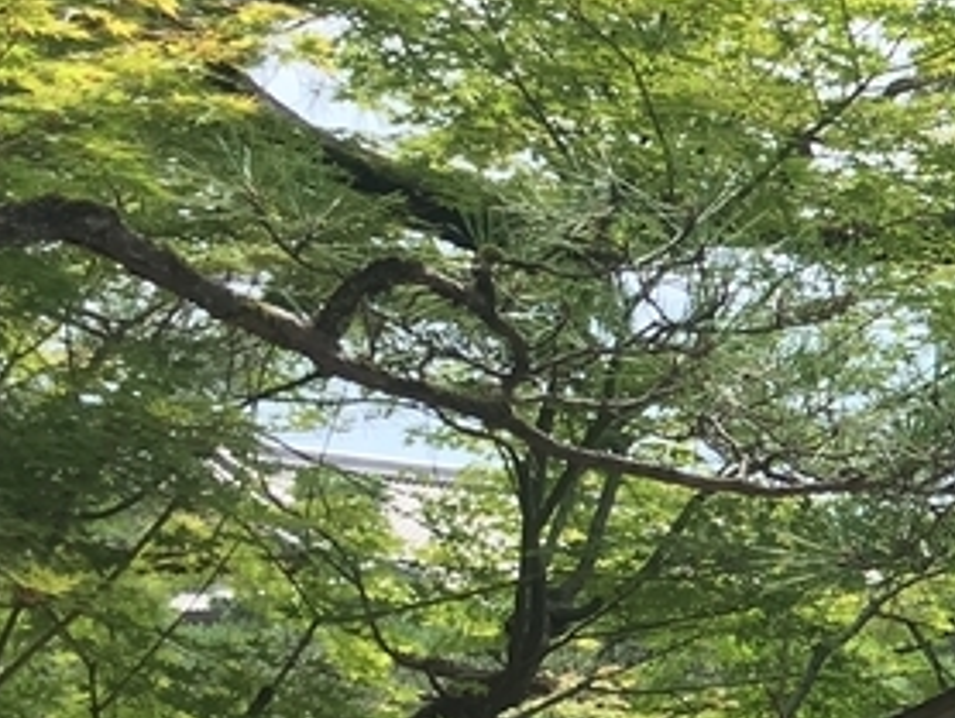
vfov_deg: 11.8
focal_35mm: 125
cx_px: 1858
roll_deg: +0.8
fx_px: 3452
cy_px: 680
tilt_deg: +4.0
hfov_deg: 13.6
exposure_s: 1/434
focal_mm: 4.15
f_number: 2.2
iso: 25
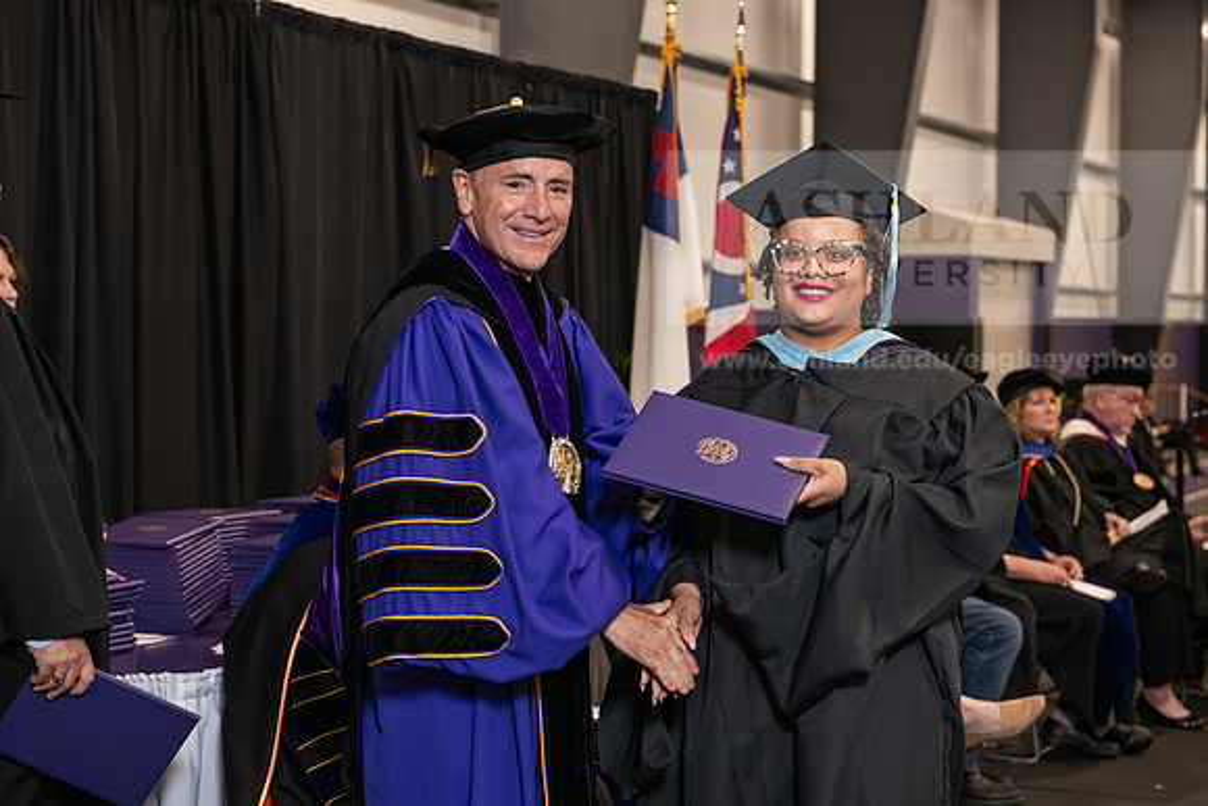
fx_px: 2349
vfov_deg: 19.5
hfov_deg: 28.8
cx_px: 604
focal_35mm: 70
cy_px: 403
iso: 2000
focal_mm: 70
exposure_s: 1/125
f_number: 5
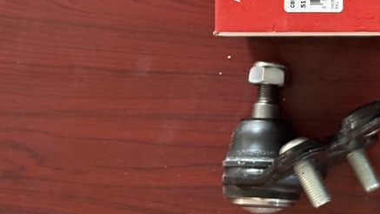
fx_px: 776
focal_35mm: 77
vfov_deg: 15.5
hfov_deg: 27.2
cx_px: 278
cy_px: 18
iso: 800
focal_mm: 6.76
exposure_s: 1/27
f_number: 1.78
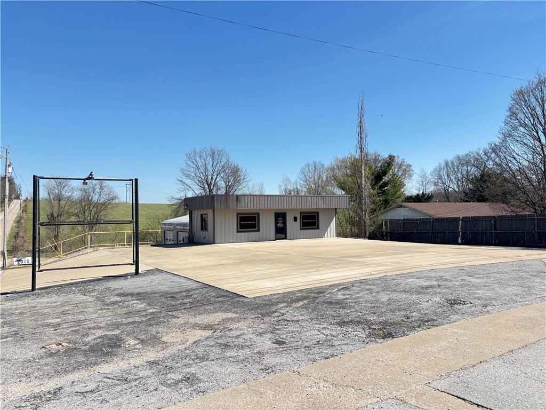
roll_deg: +1.0
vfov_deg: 53.1
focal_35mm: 26
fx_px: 410
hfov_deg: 67.3
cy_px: 205
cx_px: 273
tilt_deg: +0.1
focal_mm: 5.96
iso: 50
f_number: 1.6
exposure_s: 1/1381
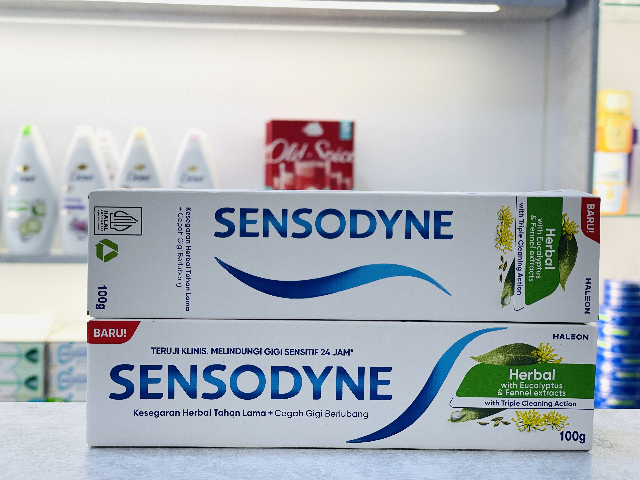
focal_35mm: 52
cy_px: 240
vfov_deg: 28.0
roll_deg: -0.7
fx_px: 961
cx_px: 320
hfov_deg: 36.8
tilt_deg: -1.9
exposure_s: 1/100
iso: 25
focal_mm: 6
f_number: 2
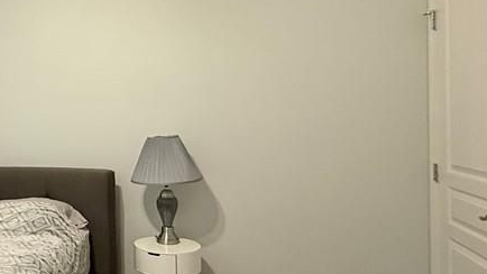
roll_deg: +2.0
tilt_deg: -1.3
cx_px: 49
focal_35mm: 36
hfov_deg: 49.3
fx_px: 465
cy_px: 128
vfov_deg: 32.8
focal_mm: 2.22
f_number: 2.2
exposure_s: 1/60
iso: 400
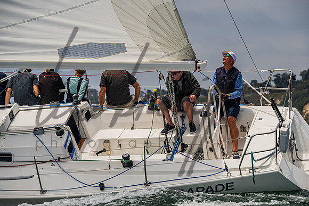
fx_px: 1558
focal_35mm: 181
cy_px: 102
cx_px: 163
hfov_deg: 11.3
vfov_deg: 7.6
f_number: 8
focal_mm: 165
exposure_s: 1/4000
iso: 500
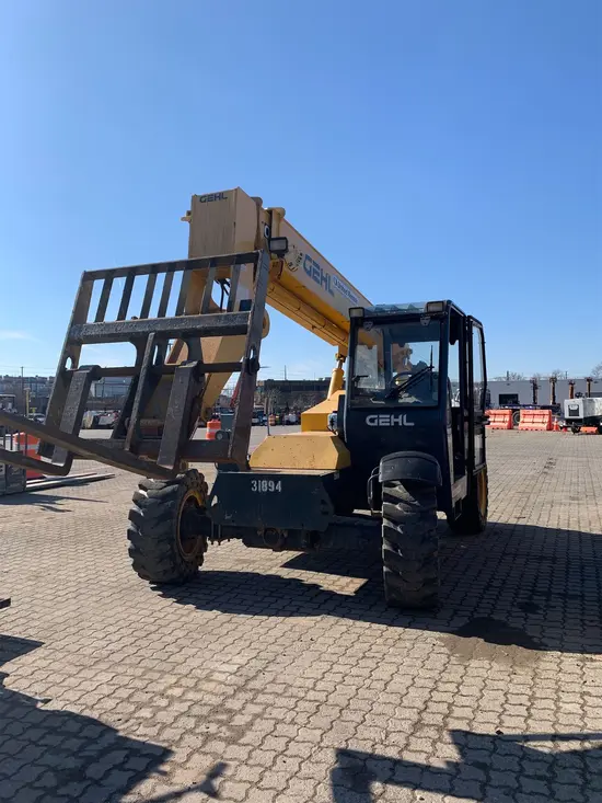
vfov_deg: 67.3
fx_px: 603
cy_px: 402
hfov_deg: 53.1
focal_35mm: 26
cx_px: 301
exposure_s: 1/2257
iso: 25
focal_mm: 4.25
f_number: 1.8
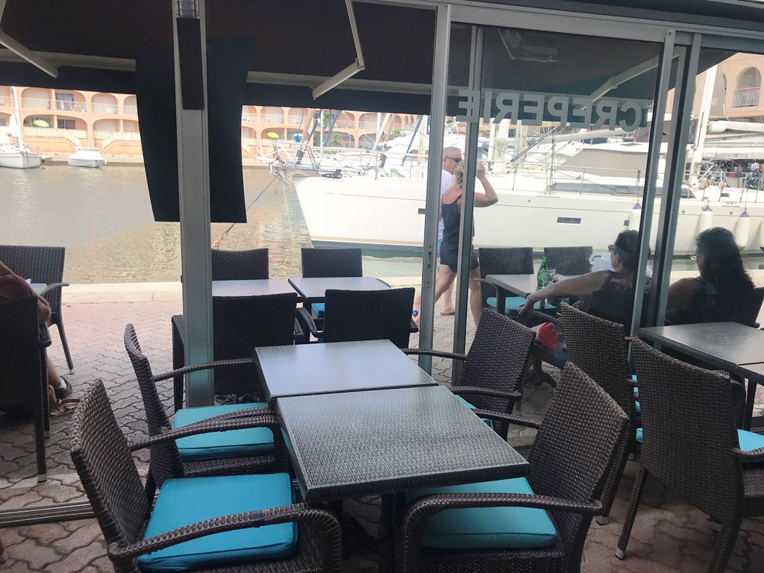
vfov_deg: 49.7
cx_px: 382
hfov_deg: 63.4
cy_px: 286
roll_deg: -3.0
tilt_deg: -12.0
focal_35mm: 28
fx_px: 618
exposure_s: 1/1008
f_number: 1.8
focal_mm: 3.99
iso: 20
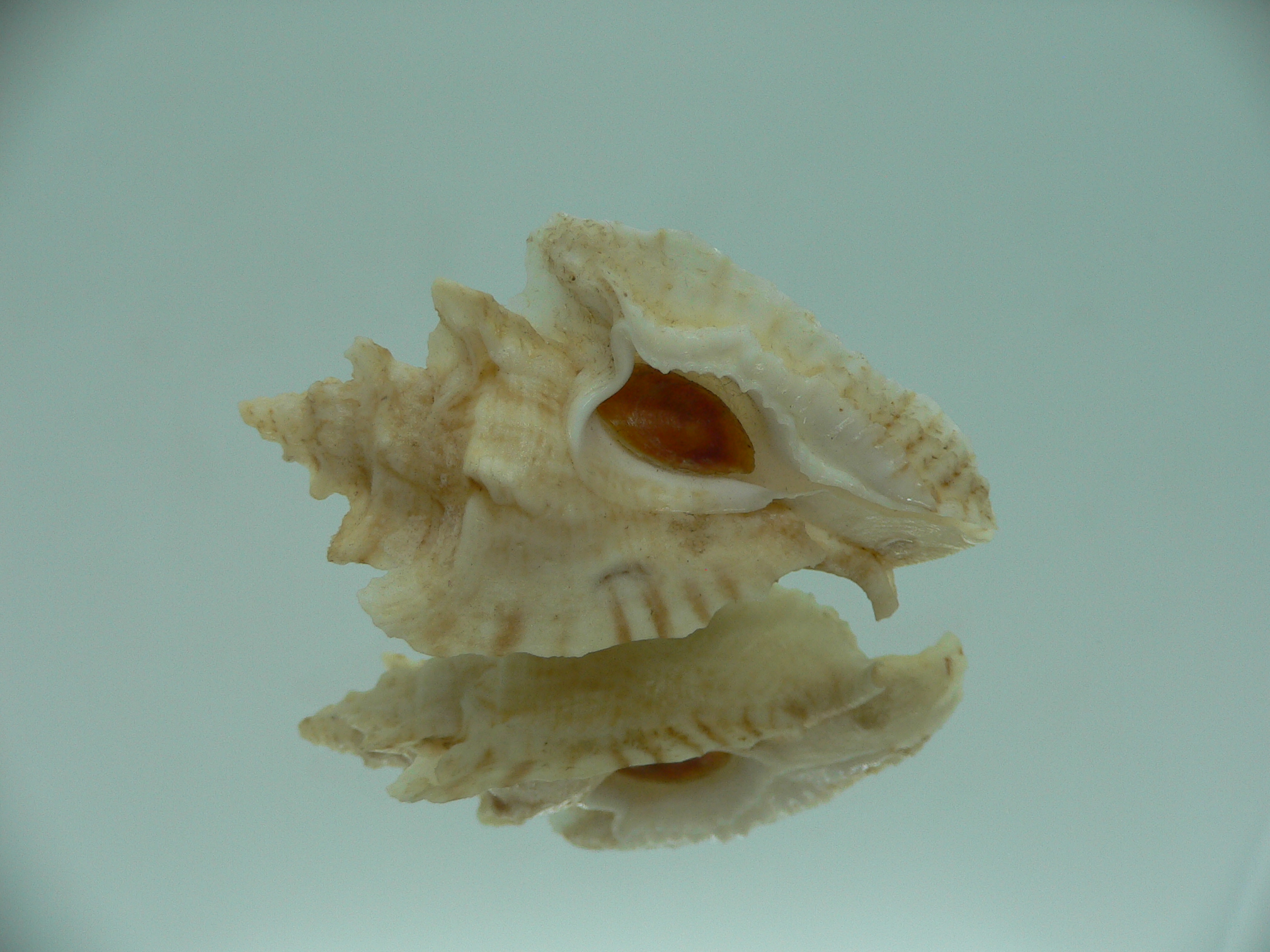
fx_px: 1284
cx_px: 635
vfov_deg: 40.7
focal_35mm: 35
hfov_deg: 52.6
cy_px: 476
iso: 80
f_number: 2.8
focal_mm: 4.6
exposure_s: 1/60
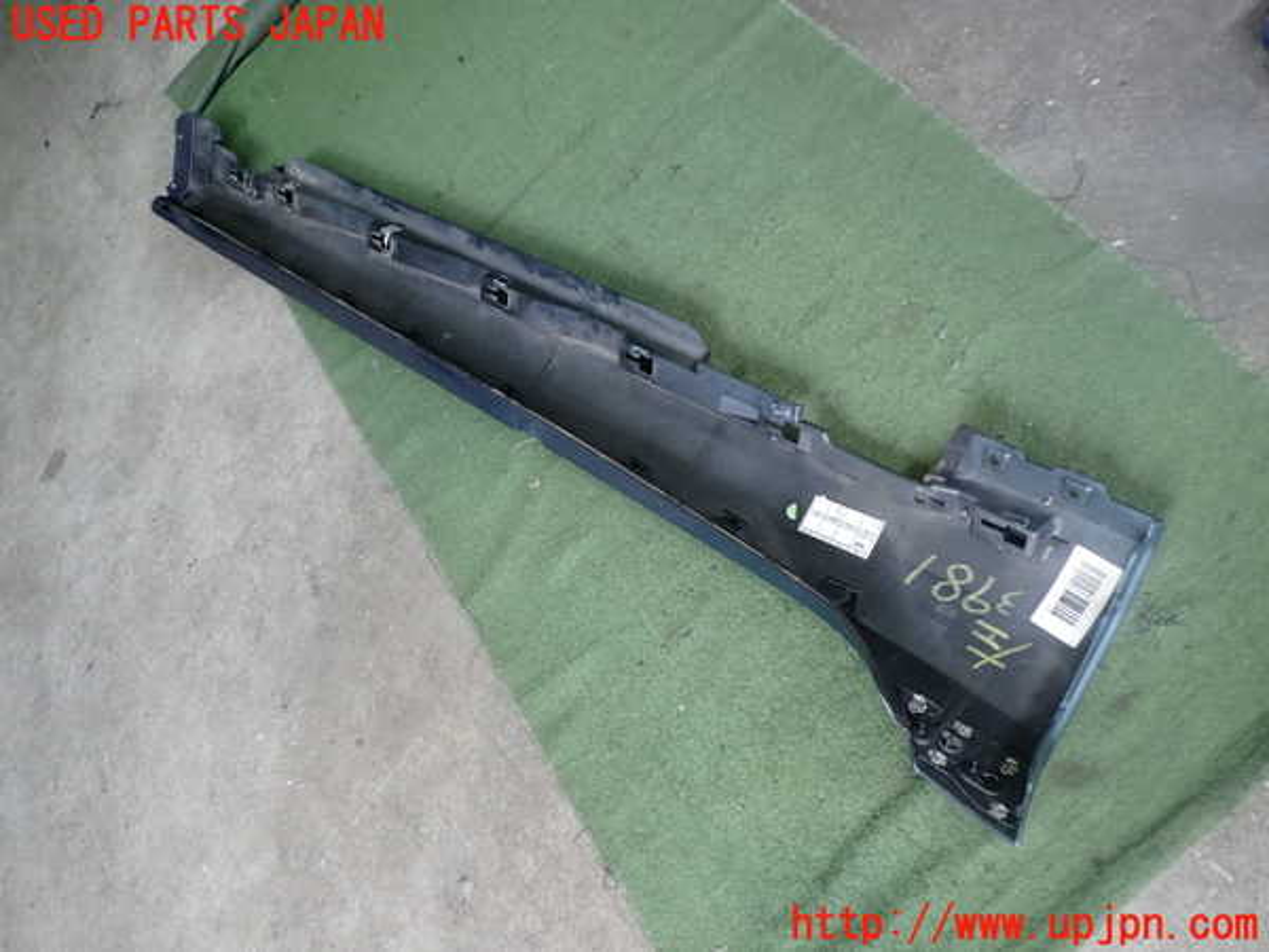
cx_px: 634
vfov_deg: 46.8
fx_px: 1100
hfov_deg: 60.0
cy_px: 476
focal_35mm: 30
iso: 200
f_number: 2.3
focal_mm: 5.4
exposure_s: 1/60
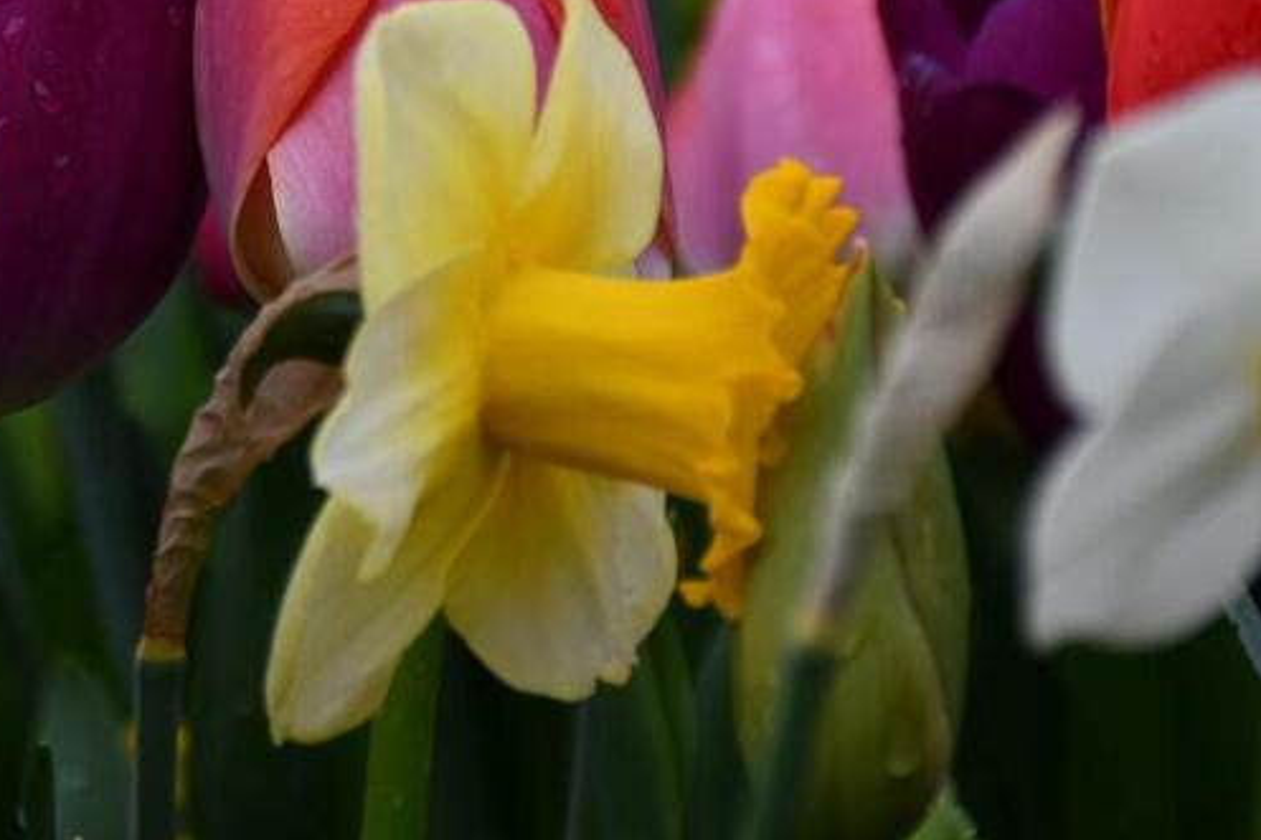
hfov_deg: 7.1
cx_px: 334
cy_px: -128
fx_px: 10189
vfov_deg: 4.7
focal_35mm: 291
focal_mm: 80
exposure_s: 1/200
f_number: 5.3
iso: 200
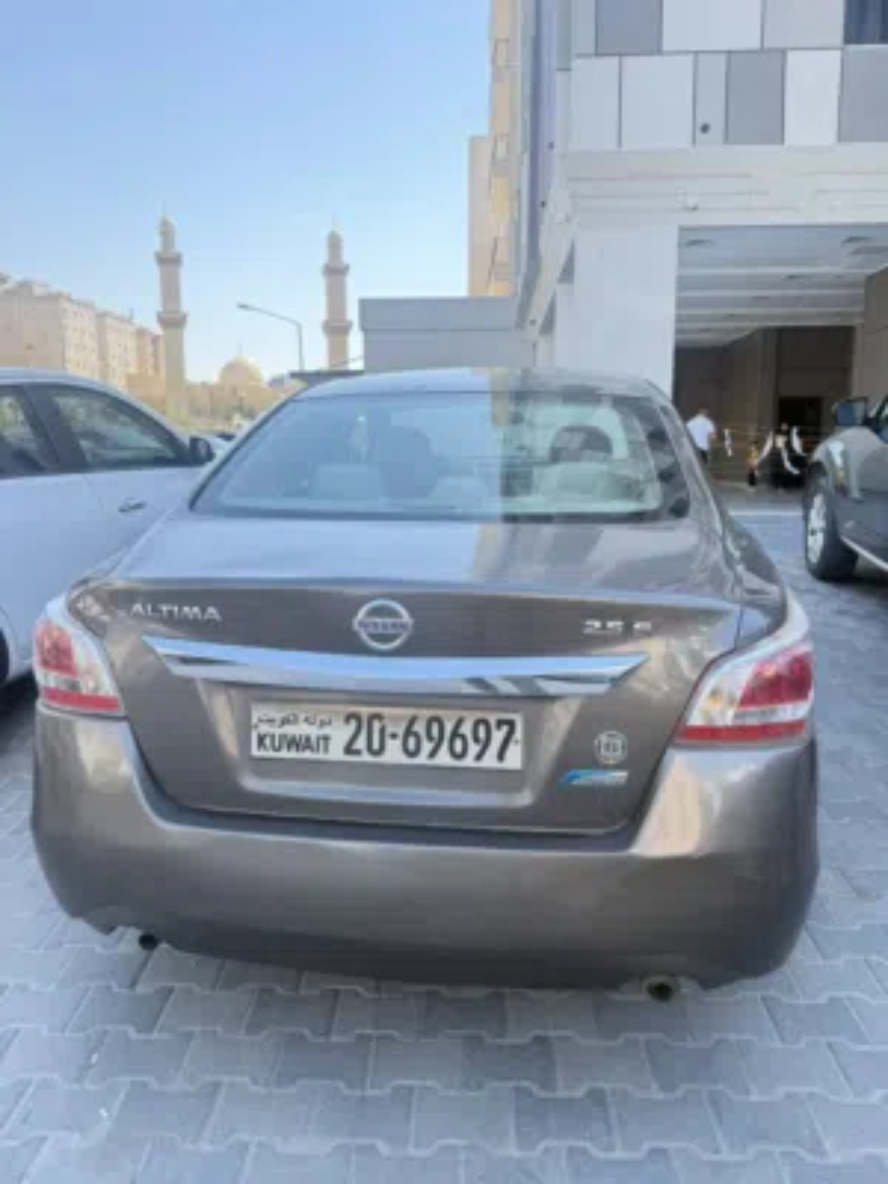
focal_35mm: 24
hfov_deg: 56.8
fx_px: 821
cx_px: 444
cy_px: 592
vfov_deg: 71.6
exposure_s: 1/708
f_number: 1.78
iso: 80
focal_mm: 6.76
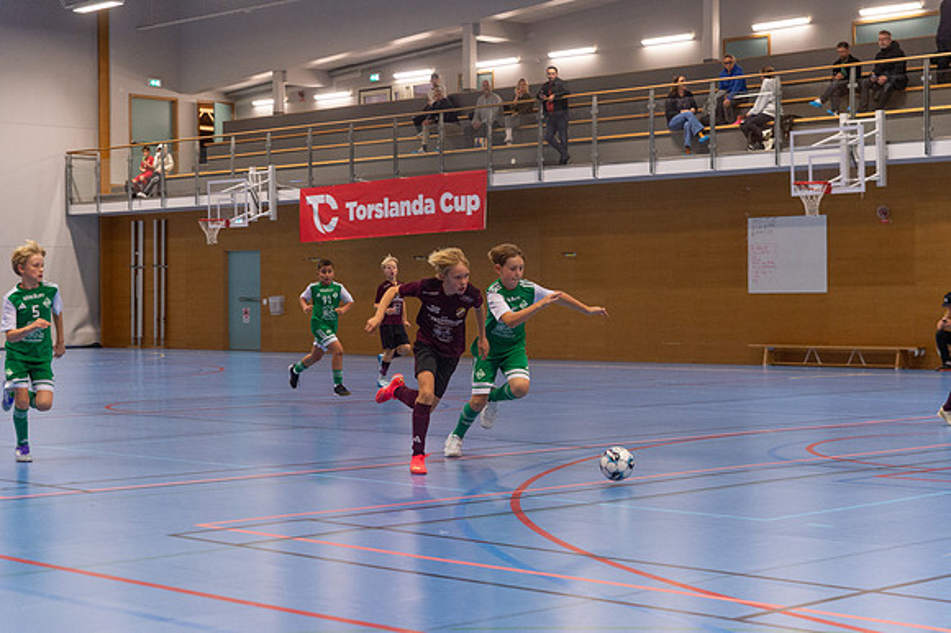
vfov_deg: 19.4
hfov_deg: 28.9
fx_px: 1848
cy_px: 316
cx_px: 476
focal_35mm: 70
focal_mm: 70
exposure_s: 1/400
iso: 4000
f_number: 3.5
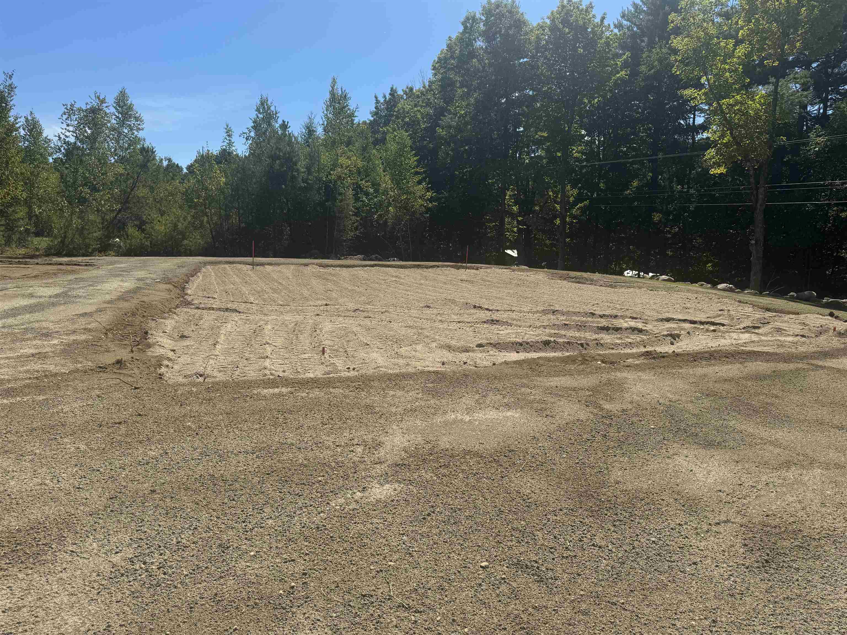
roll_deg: -1.4
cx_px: 424
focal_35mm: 24
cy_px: 318
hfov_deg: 71.6
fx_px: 587
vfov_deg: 56.8
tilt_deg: -9.8
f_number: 1.78
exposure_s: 1/5814
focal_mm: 6.76
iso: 80
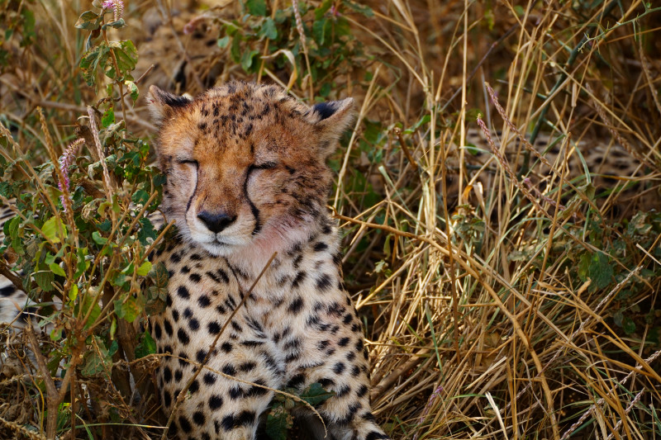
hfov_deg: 5.9
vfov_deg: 3.9
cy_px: 220
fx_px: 6388
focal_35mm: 348
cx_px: 330
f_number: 5.6
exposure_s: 1/400
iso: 320
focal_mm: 232
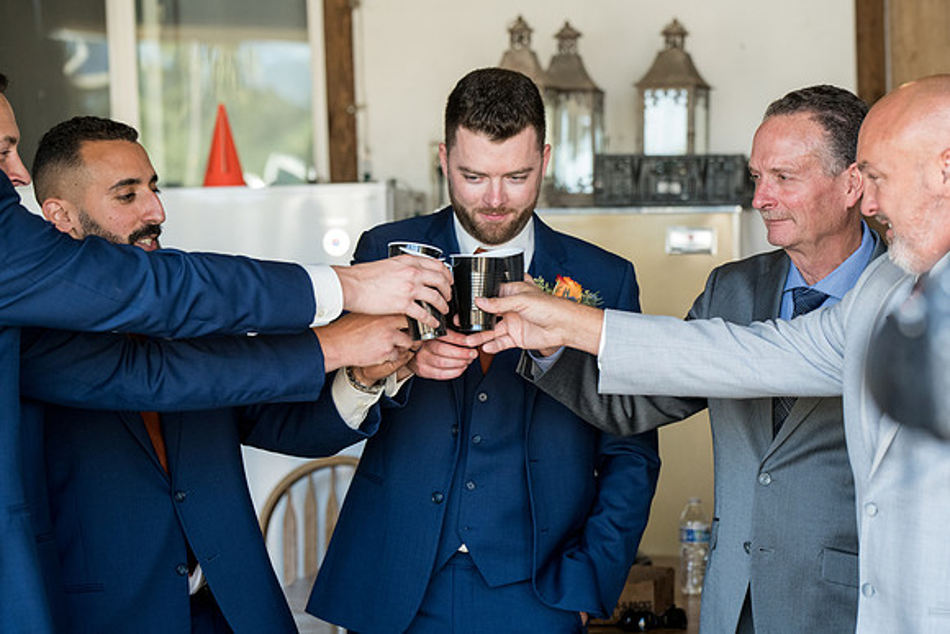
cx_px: 509
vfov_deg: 12.5
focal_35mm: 109
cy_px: 330
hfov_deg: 18.7
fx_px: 2884
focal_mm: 100
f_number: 4
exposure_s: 1/400
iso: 2000
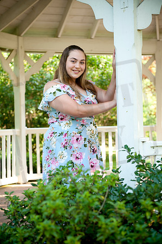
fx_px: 474
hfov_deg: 19.4
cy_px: 122
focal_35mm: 70
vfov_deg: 28.9
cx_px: 81
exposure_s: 1/80
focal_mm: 70
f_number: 4
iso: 160
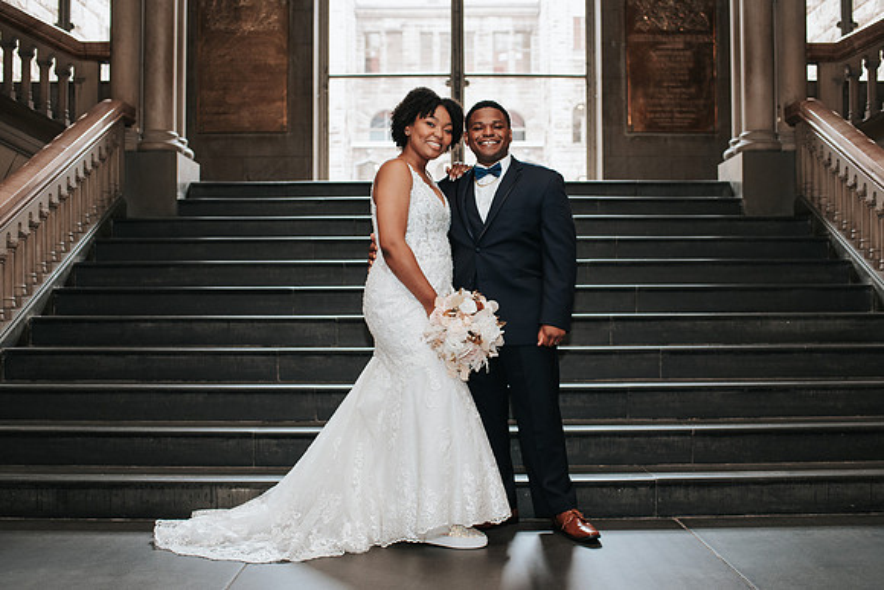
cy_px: 299
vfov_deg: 33.6
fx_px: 976
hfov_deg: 48.7
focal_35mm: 40
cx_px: 452
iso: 1000
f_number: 3.2
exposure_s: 1/125
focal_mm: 35
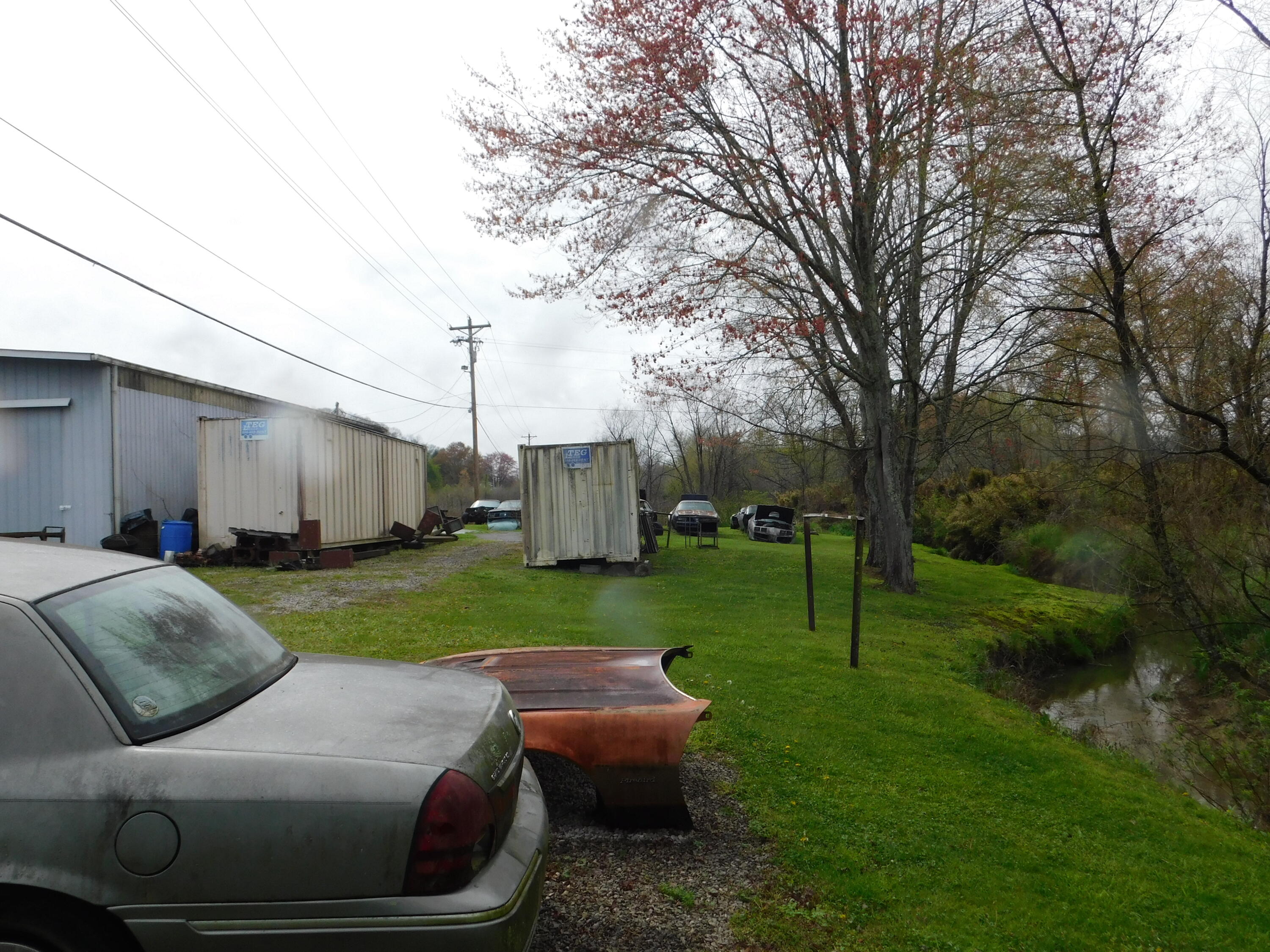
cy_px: 476
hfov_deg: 60.0
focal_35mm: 30
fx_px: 1101
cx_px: 635
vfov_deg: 46.8
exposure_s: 1/1250
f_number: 3.2
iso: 125
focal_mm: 5.3
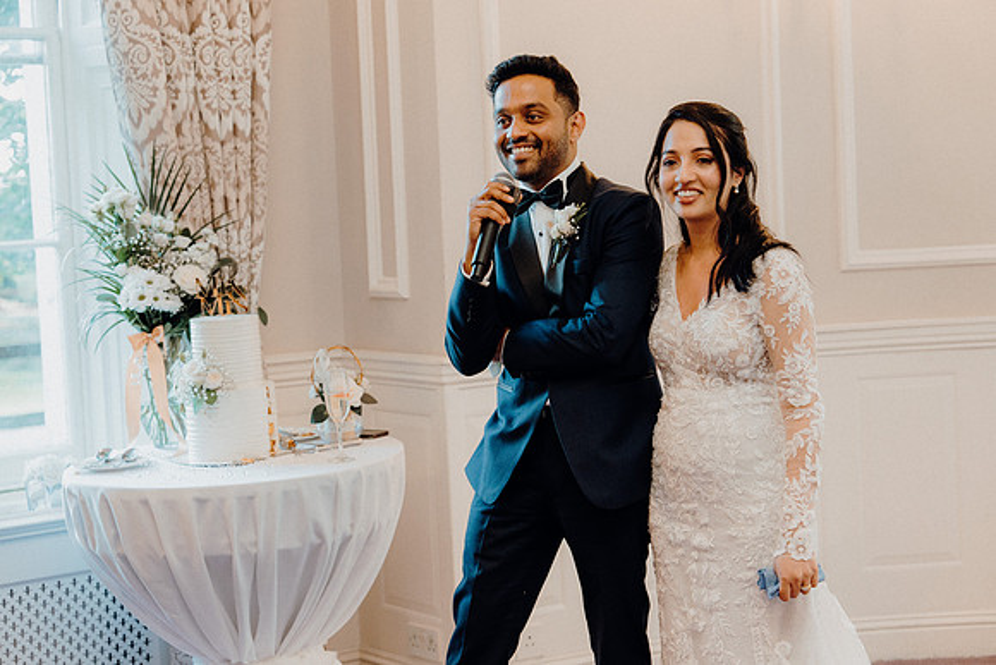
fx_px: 1882
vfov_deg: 20.0
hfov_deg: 29.6
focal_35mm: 68
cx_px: 498
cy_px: 332
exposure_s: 1/200
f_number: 3.5
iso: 2000
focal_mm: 68
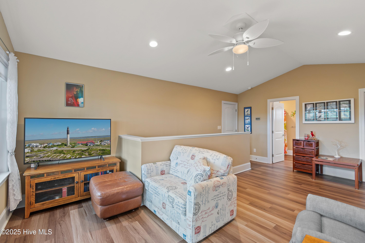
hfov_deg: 100.4
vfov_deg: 77.3
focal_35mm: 15
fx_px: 152
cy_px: 122
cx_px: 182
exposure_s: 1/2
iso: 100
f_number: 4.5
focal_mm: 10
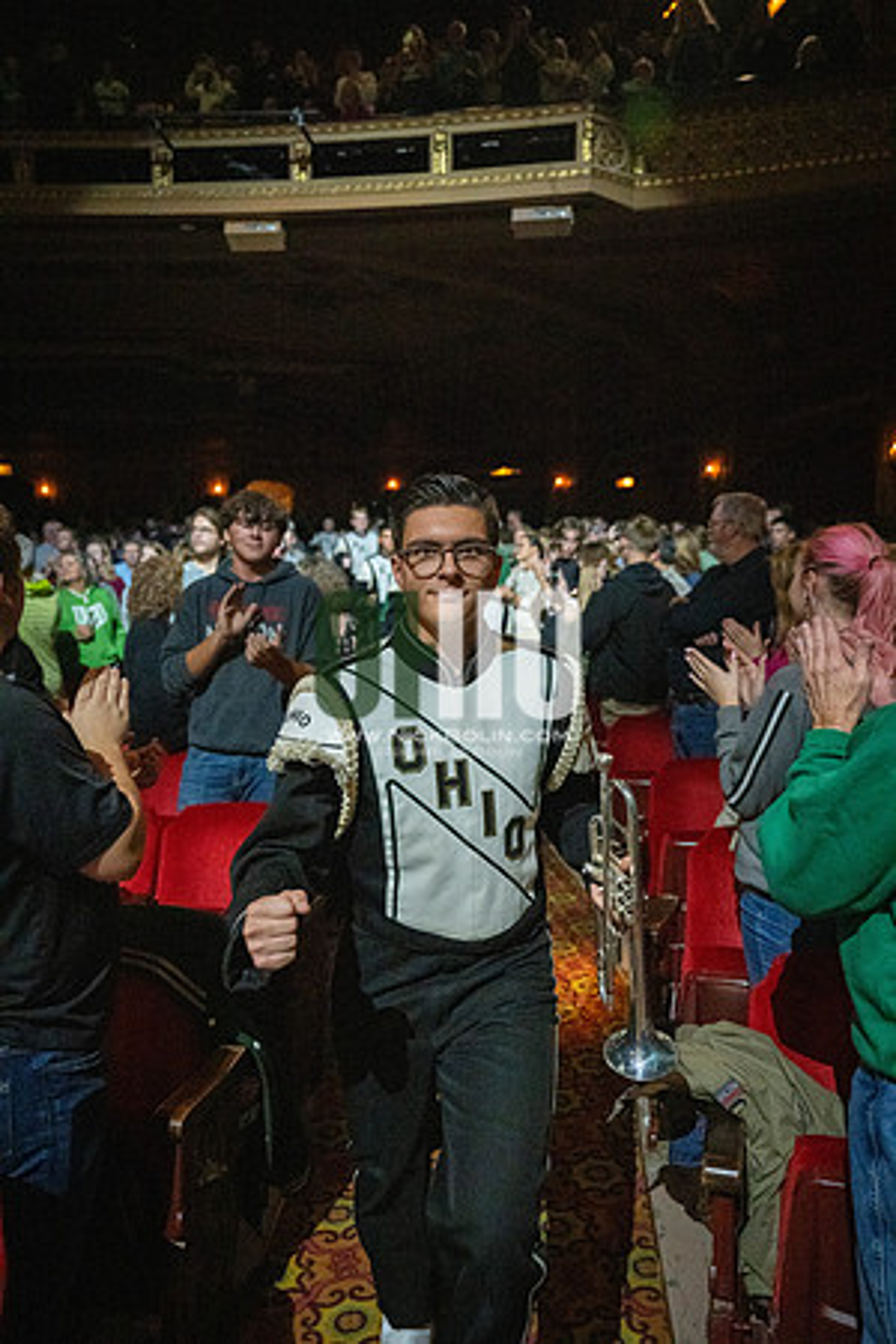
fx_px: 933
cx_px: 448
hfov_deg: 51.3
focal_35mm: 25
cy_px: 672
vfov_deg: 71.5
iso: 12800
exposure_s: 1/500
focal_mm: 25
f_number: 2.8
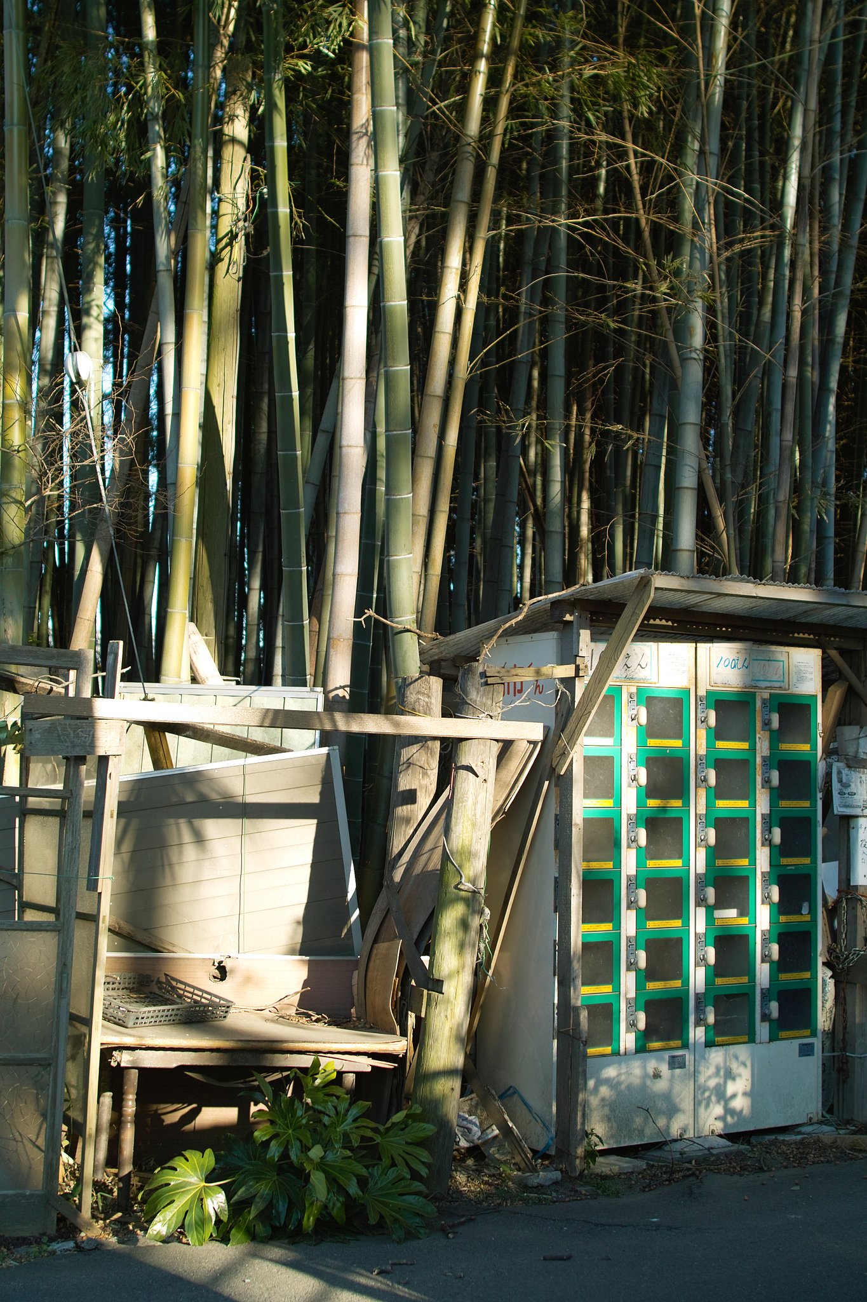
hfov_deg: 28.6
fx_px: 1698
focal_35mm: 47
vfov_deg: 41.9
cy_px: 651
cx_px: 434
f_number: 3.2
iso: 100
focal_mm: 28
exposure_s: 1/250
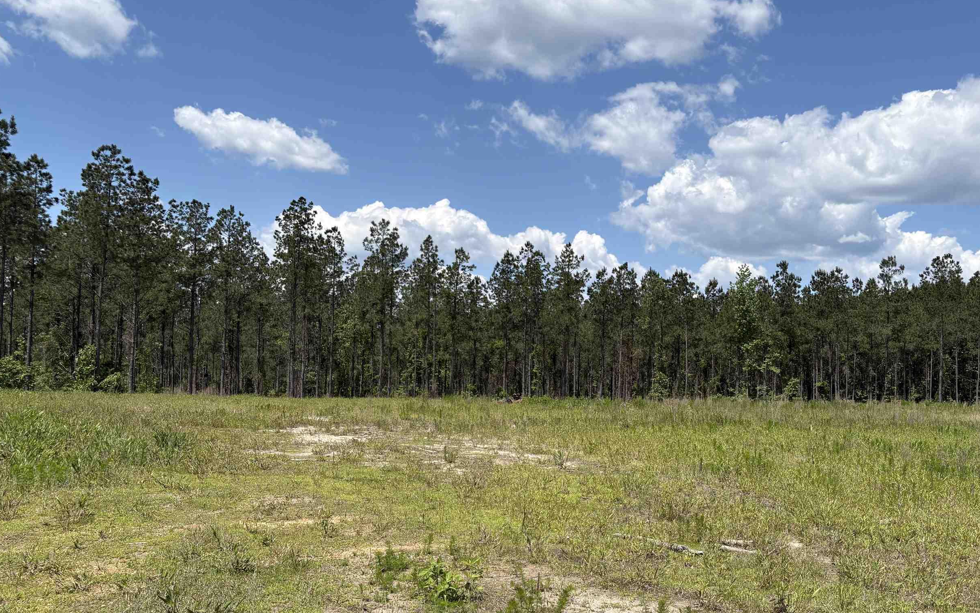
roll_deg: -1.0
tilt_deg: +1.7
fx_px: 935
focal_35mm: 35
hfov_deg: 55.1
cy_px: 348
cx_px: 568
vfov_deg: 36.2
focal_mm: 5.96
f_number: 1.6
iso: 50
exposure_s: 1/4329
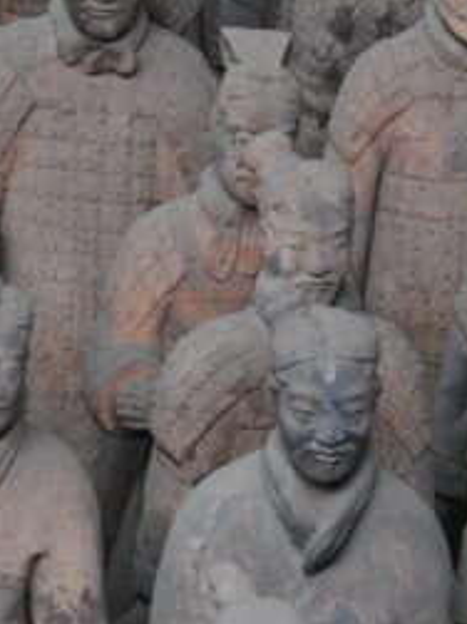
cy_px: 663
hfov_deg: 2.4
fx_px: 10928
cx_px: 534
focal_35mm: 607
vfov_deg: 3.3
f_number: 5.6
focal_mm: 92
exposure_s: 1/125
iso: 720
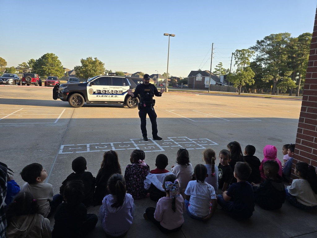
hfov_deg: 73.9
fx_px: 211
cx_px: 158
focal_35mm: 23
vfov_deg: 58.9
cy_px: 119
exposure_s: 1/237
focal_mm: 6.3
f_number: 1.7
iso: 12
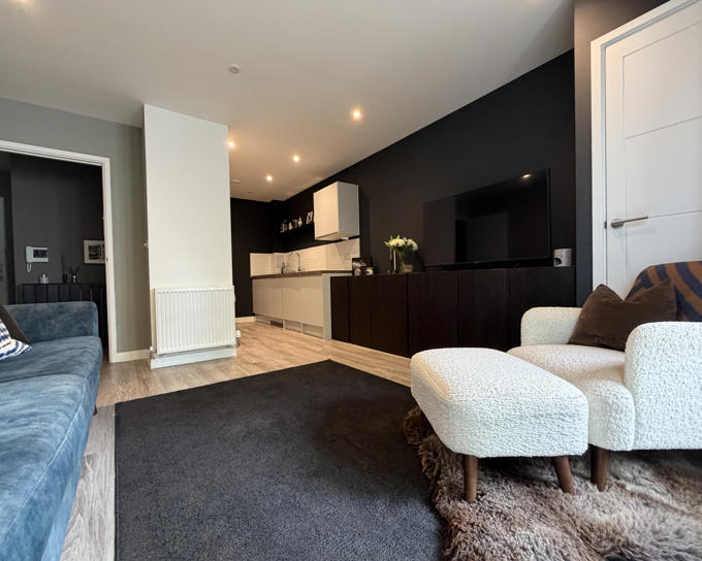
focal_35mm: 15
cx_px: 336
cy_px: 287
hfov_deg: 96.7
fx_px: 312
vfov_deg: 84.0
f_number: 2.2
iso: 320
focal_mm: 2.22
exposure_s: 1/50
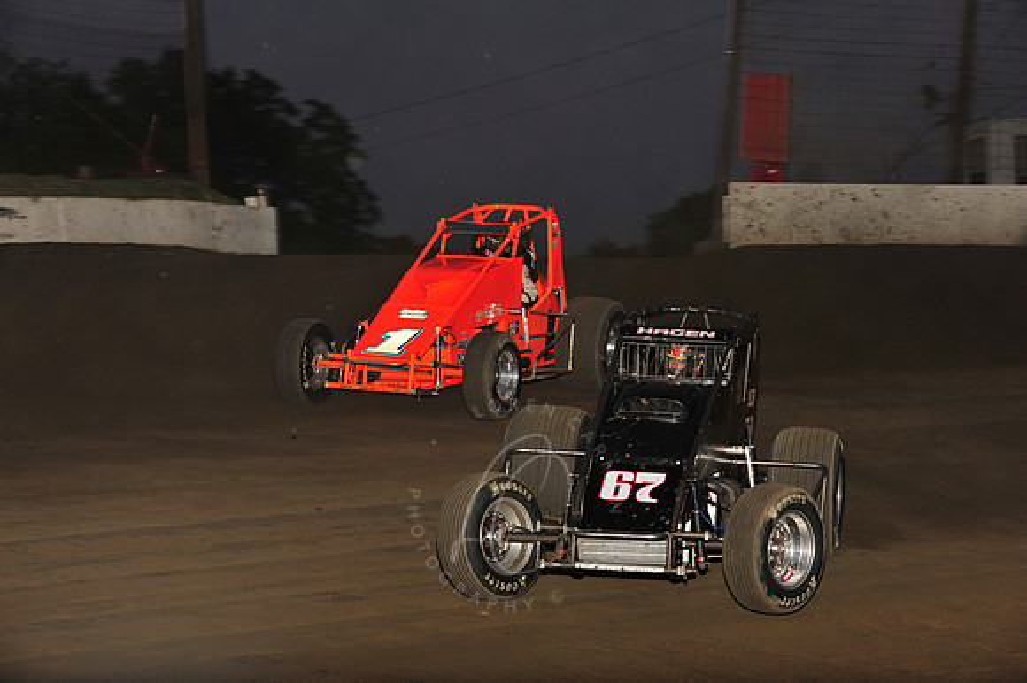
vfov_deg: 13.0
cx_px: 514
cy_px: 342
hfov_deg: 19.5
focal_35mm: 105
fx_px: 2994
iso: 800
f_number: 7.1
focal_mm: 105
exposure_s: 1/320
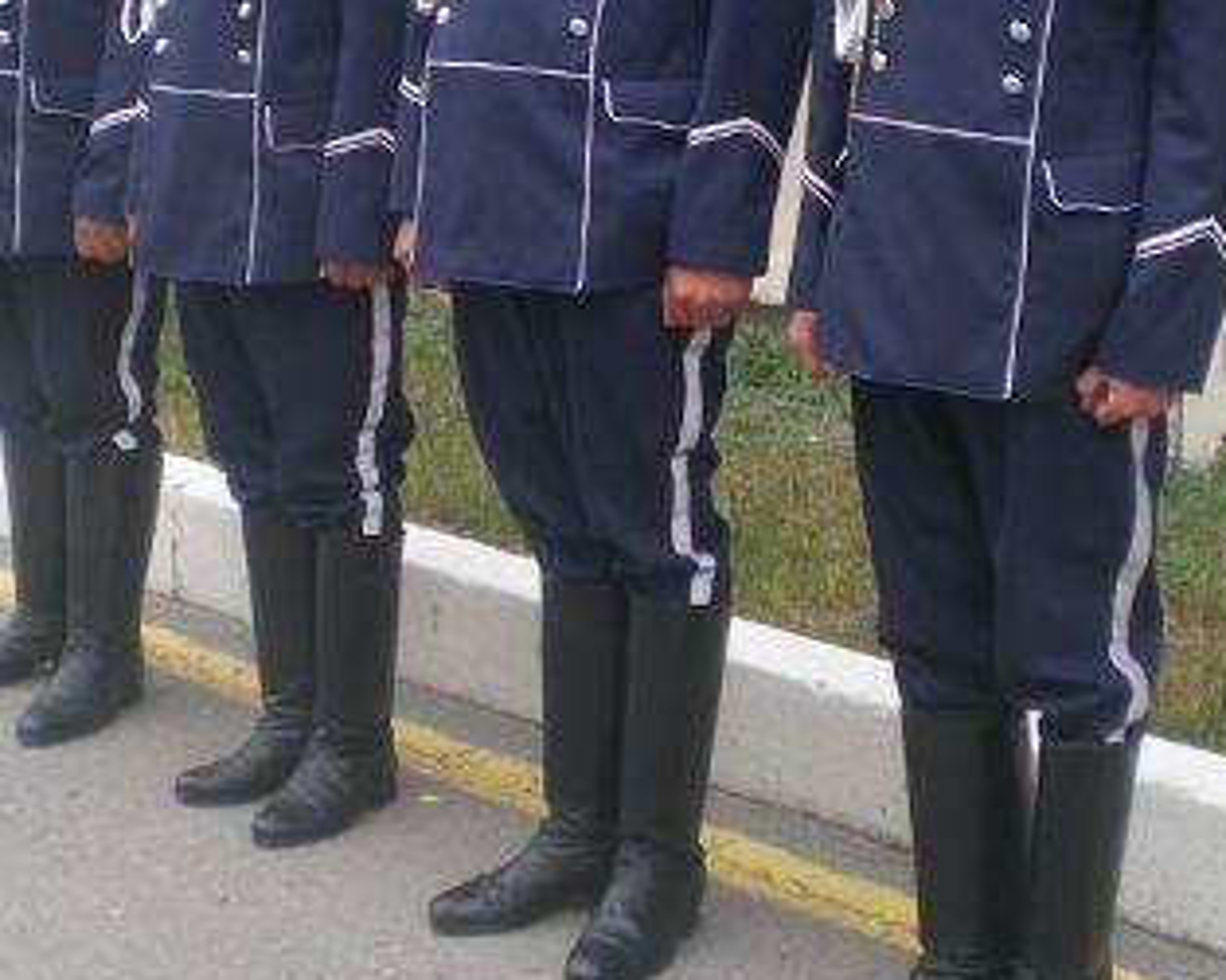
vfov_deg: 19.4
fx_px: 2829
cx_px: 539
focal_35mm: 78
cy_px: 150
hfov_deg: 24.4
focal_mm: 6.3
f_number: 3.1
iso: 50
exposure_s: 1/163
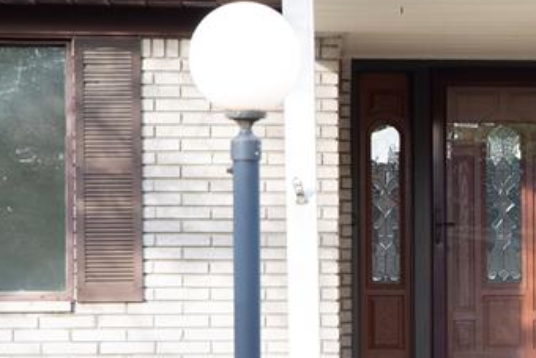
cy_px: 291
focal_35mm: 211
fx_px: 3143
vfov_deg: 6.5
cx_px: 582
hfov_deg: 9.7
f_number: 5.6
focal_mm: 70
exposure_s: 1/250
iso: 800
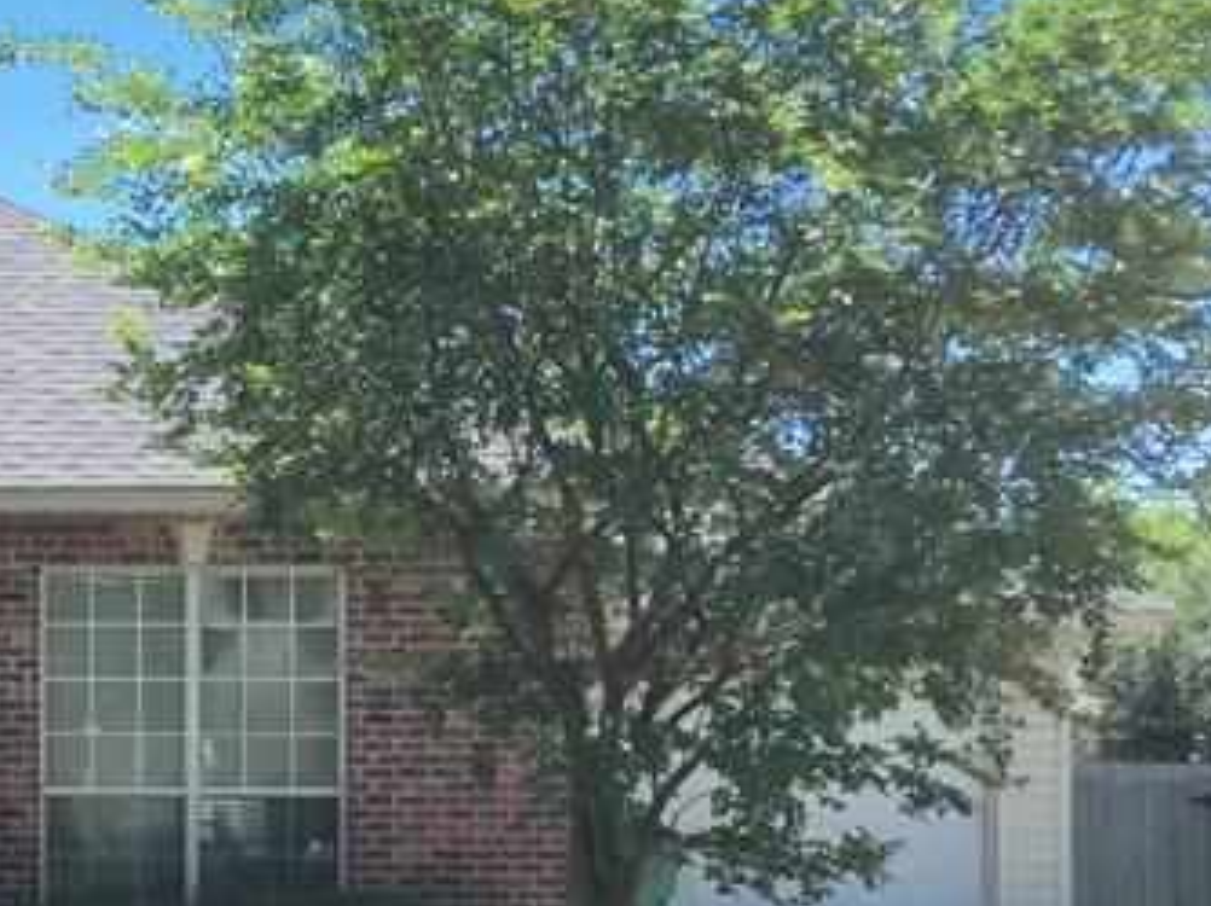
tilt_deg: -0.2
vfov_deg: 16.4
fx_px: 3111
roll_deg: -1.2
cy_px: 768
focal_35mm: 89
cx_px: -334
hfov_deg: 20.3
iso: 32
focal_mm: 4.15
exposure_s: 1/1412
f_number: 2.2
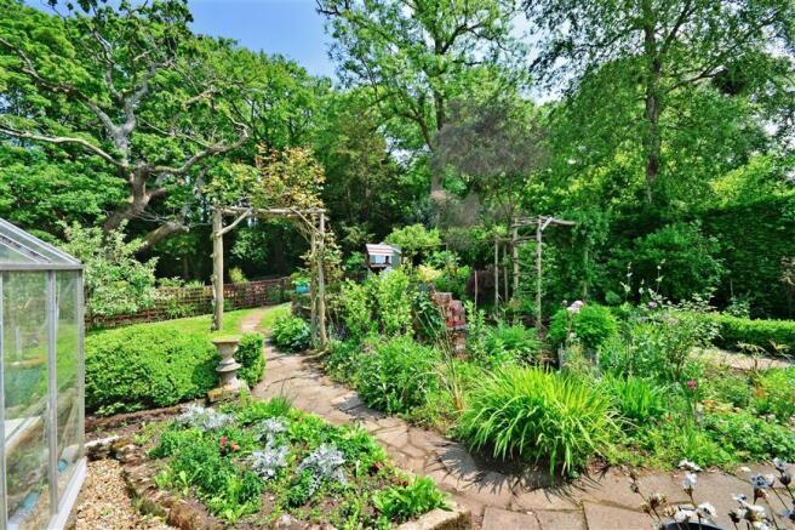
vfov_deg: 77.3
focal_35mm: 15
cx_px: 398
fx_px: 331
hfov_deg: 100.4
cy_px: 265
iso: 200
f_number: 8
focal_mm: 10
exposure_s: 1/250
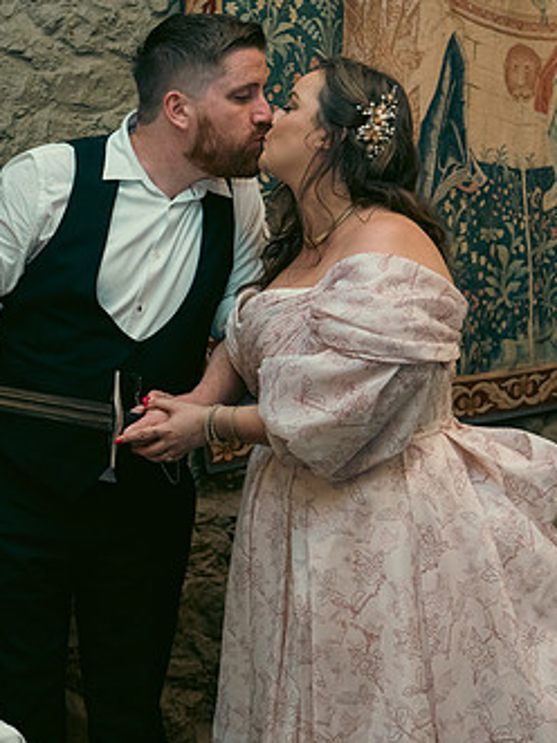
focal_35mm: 59
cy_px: 363
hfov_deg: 23.8
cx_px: 13
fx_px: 1267
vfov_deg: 32.7
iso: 2500
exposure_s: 1/160
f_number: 3.5
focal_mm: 35
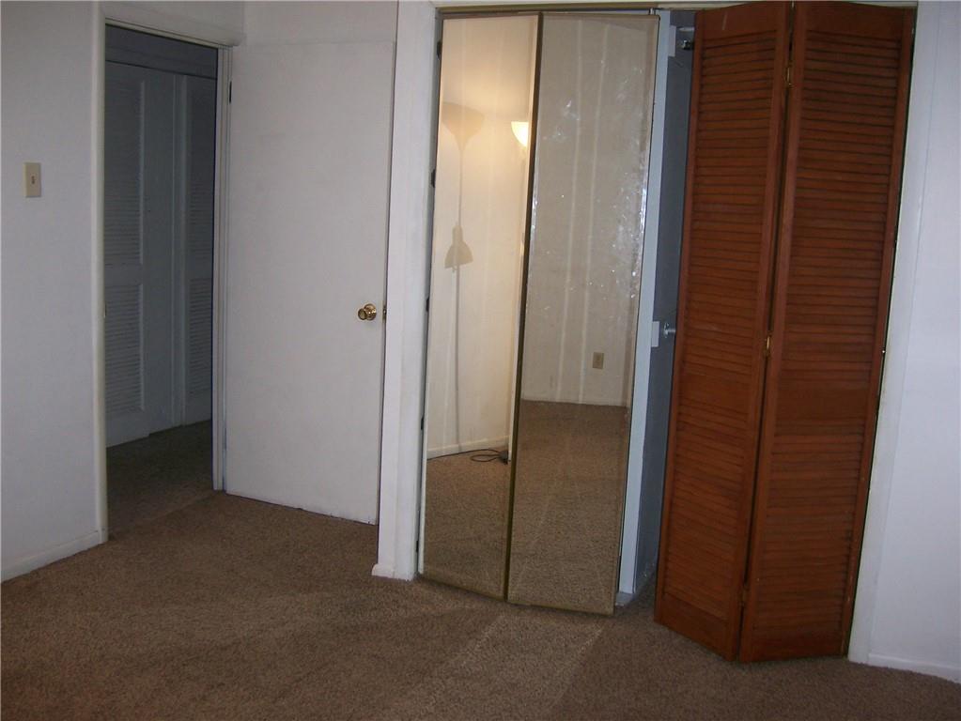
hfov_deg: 51.3
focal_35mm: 36
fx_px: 1000
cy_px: 360
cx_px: 480
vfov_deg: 39.7
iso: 125
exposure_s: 1/60
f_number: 2.8
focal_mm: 6
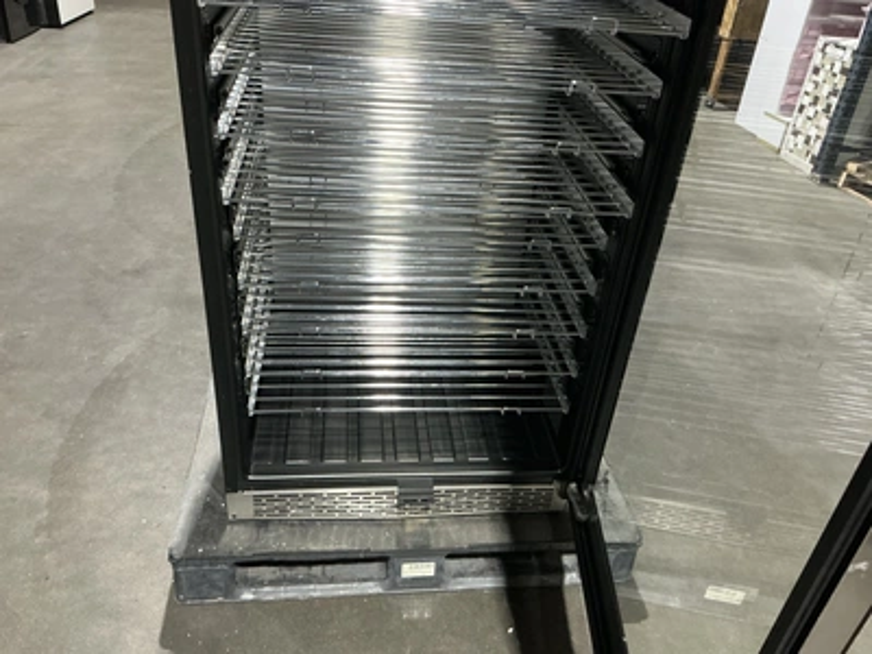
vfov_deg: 49.7
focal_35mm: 28
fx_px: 705
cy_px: 327
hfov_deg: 63.4
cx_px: 436
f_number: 1.8
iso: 320
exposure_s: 1/56
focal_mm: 3
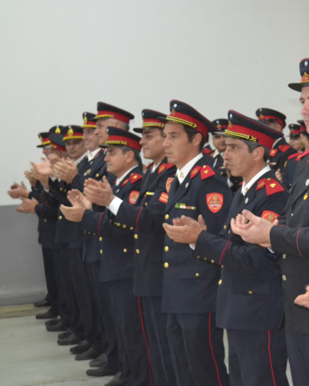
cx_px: 338
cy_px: 190
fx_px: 1029
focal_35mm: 90
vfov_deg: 21.3
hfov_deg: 16.6
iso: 3200
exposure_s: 1/60
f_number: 4.5
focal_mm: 34
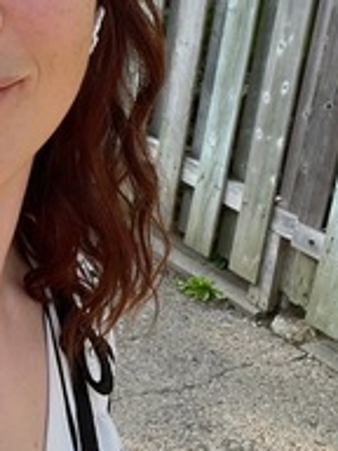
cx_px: -70
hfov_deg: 18.6
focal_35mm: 75
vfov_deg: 25.4
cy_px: 70
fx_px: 976
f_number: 2.2
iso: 32
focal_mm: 2.71
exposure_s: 1/172
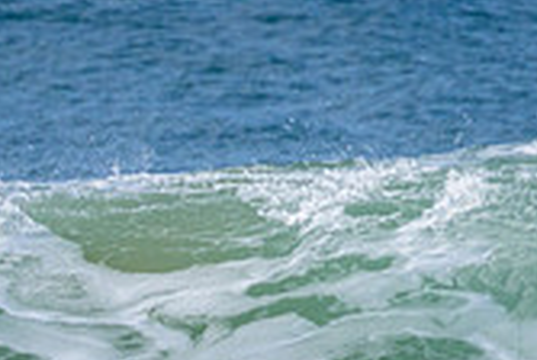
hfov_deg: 0.7
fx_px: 41467
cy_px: 432
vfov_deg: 0.5
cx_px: 93
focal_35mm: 2775
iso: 1000
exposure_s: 1/2000
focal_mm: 800
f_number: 11
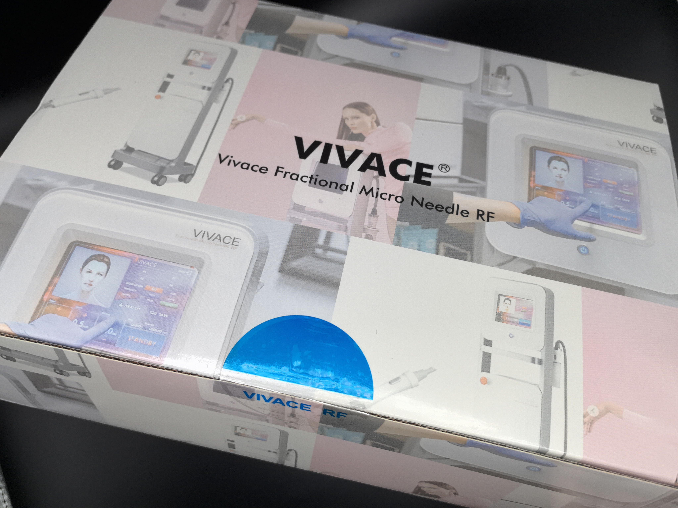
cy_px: 254
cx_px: 339
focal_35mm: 29
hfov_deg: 61.7
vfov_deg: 48.2
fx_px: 568
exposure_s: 1/345
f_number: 2
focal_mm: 5.75
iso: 50
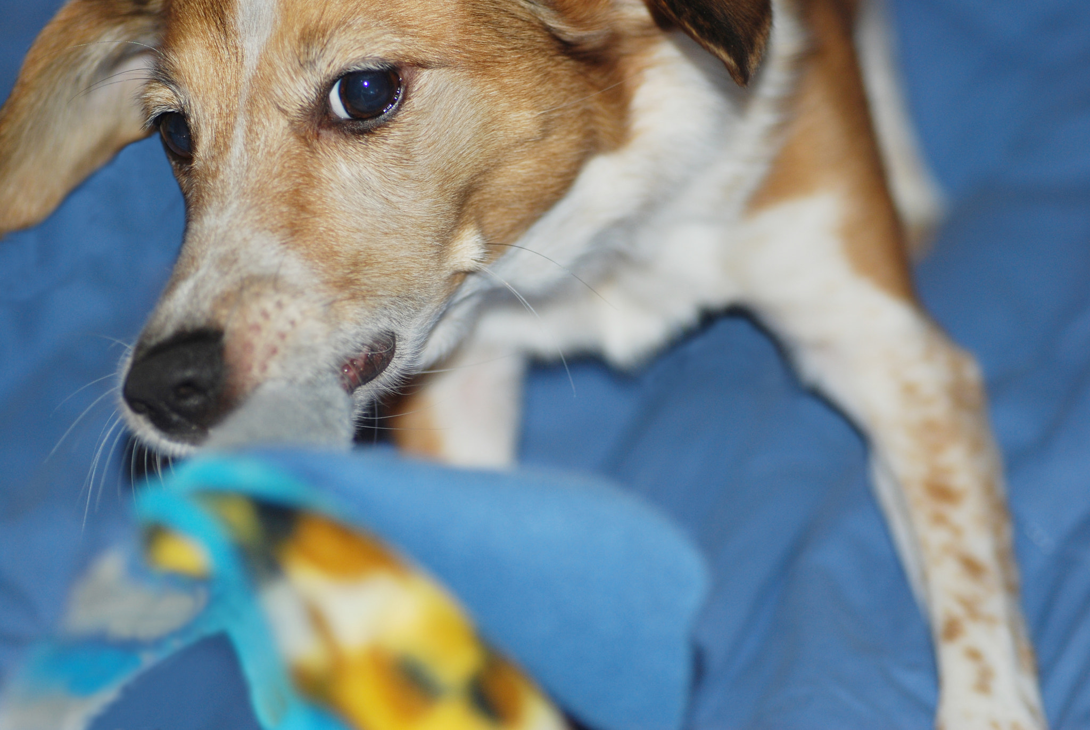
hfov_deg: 15.2
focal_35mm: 135
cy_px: 365
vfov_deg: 10.2
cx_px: 545
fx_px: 4092
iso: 200
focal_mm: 90
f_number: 3.2
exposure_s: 1/60
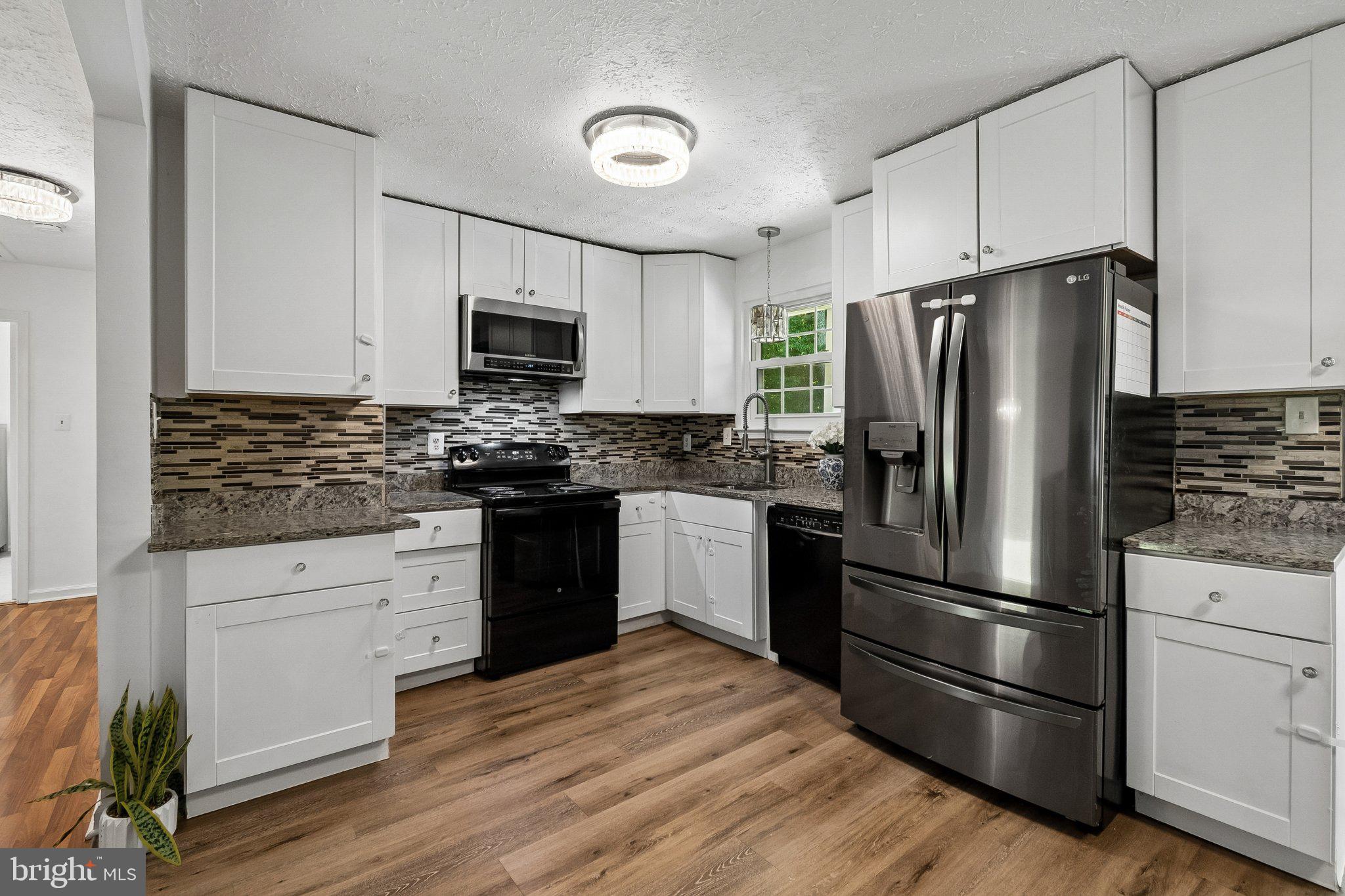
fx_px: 560
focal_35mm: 15
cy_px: 448
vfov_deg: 77.3
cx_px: 672
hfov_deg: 100.4
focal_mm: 10
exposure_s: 1/30
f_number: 5.6
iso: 400
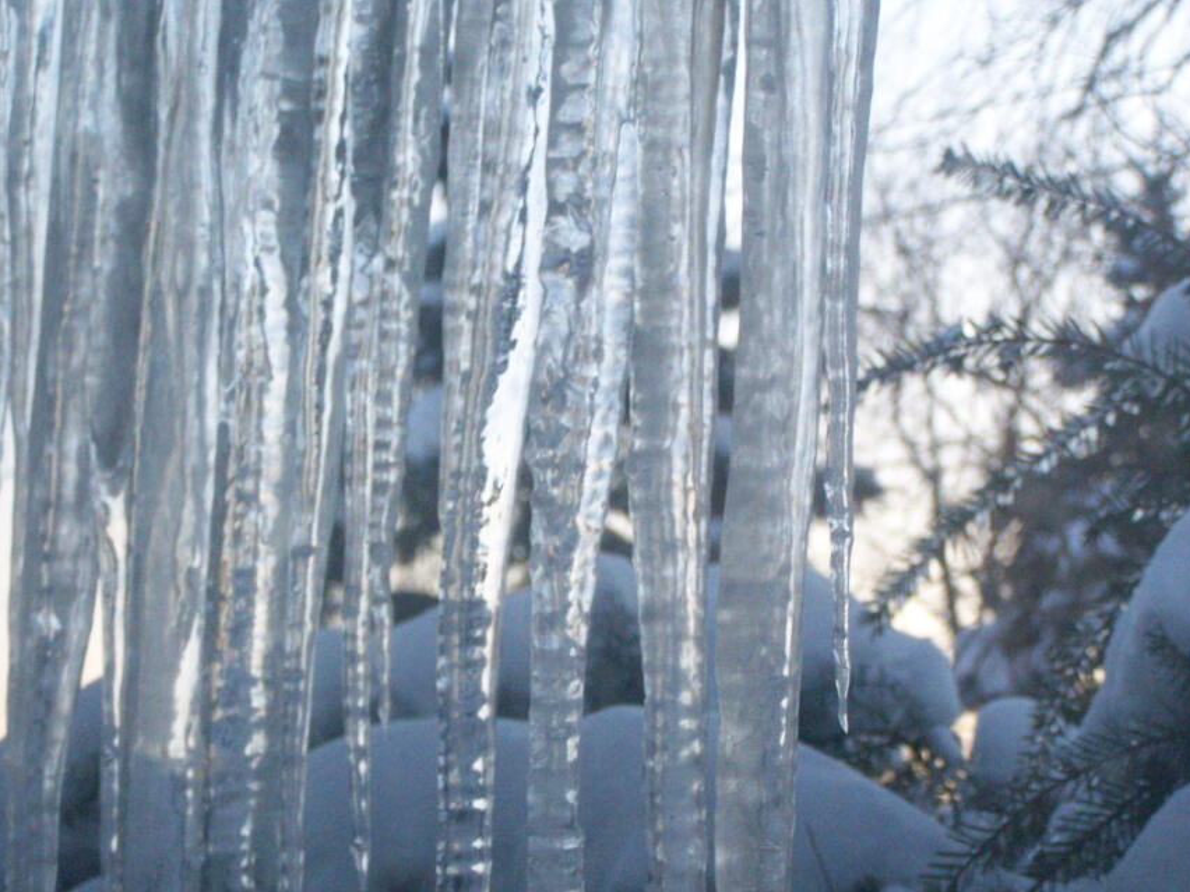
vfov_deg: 13.1
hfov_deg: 17.4
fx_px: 3885
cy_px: 535
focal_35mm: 113
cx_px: 525
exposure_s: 1/125
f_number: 3.2
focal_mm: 15.6
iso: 400
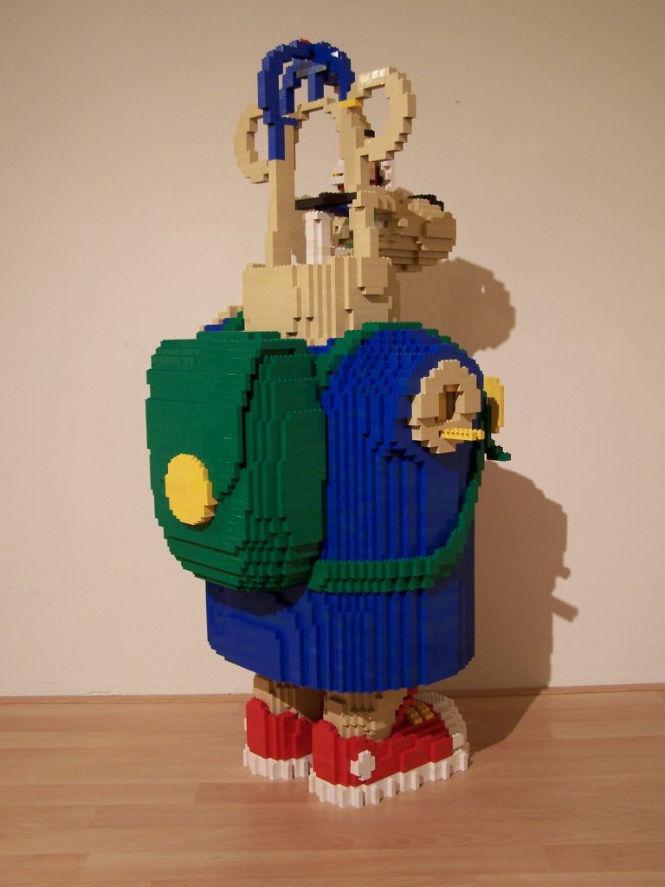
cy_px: 444
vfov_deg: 49.0
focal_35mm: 38
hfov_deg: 37.7
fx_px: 973
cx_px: 332
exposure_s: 1/2
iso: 80
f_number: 2.8
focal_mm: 6.3
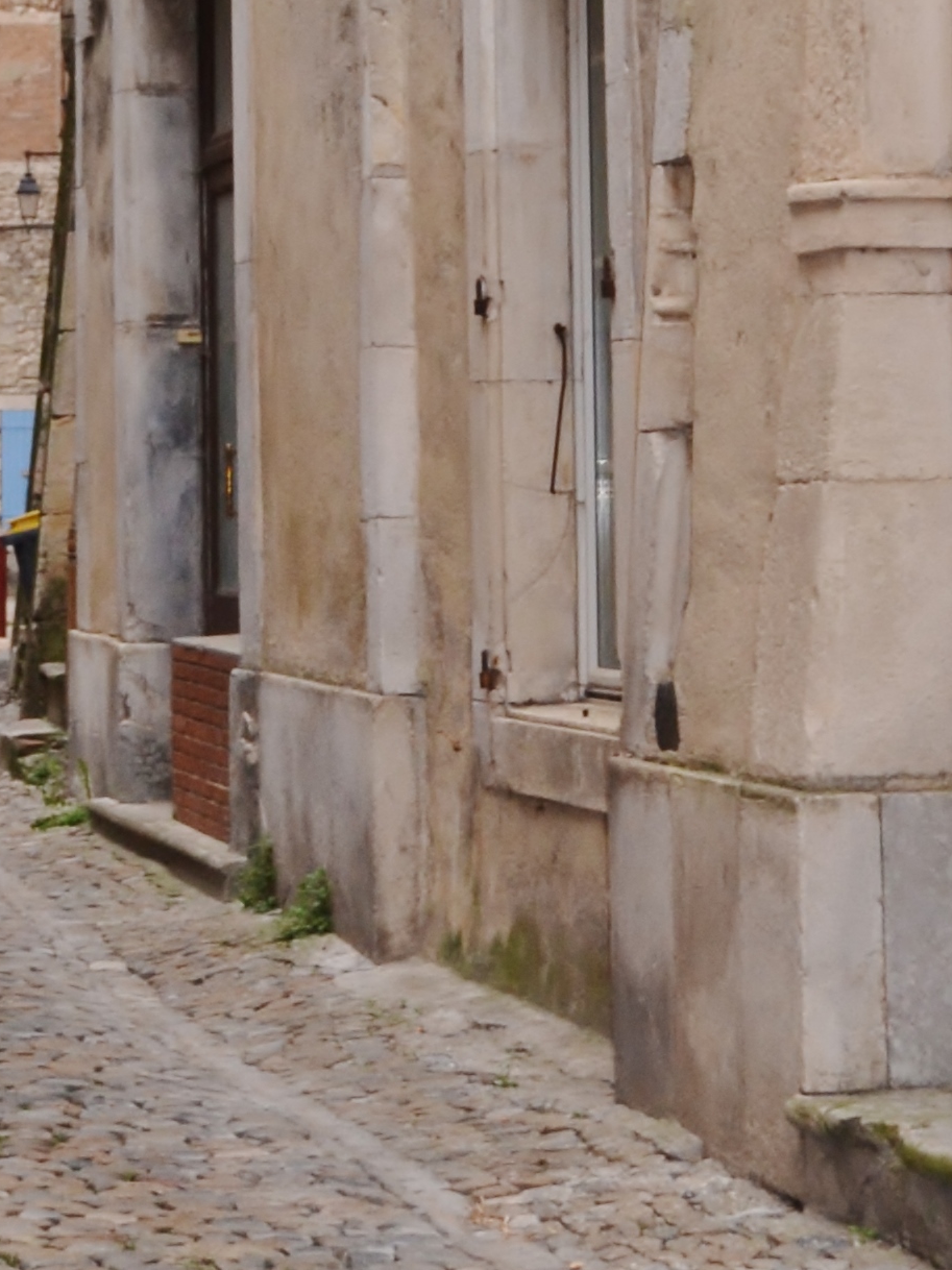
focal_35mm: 131
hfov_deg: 11.2
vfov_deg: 14.7
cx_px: -22
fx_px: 4805
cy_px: -161
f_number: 4
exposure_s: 1/125
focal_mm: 24
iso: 400
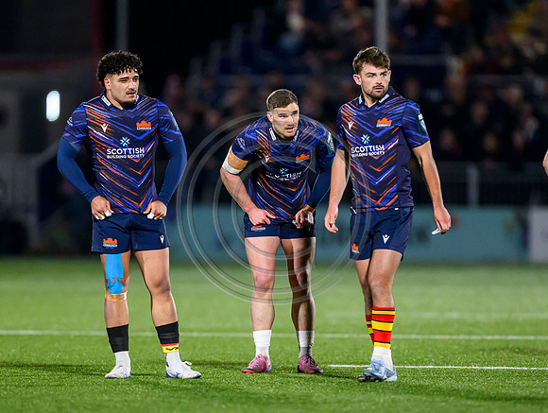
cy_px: 281
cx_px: 236
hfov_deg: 3.2
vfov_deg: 2.4
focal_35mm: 615
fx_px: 9753
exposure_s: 1/1600
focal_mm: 400
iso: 6400
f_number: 3.2
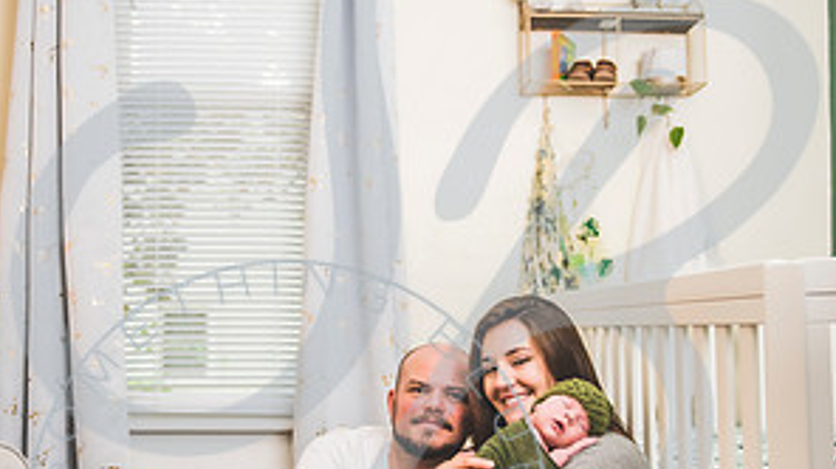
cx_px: 415
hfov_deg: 40.6
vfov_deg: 23.4
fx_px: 1130
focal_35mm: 51
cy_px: 308
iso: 640
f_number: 2.8
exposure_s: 1/160
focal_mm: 32
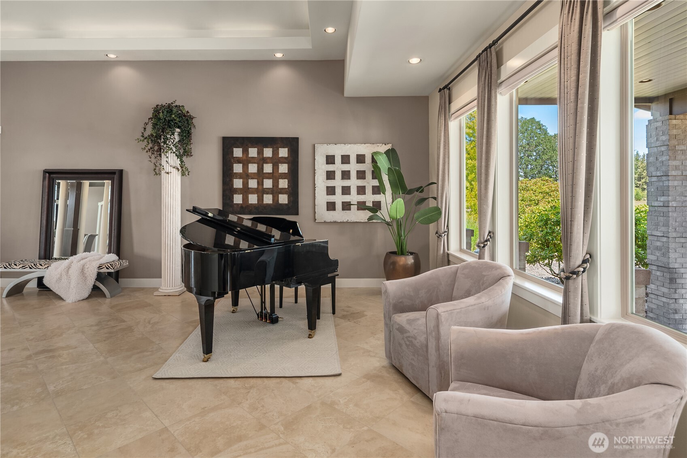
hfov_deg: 93.3
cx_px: 344
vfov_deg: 70.4
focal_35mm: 17
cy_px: 229
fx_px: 324
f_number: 8
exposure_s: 1/3
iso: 200
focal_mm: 17
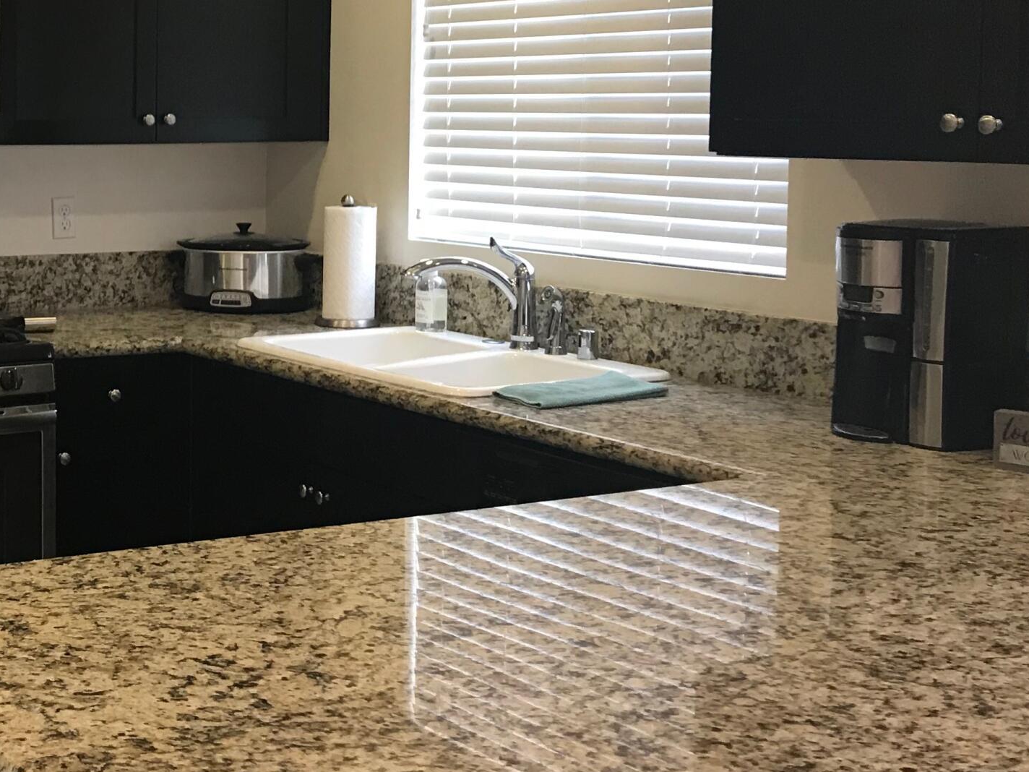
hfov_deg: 30.6
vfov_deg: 24.7
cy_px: 258
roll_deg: -0.2
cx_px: 29
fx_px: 1754
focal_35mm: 59
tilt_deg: -4.7
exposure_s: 1/15
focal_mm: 3.99
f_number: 1.8
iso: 40
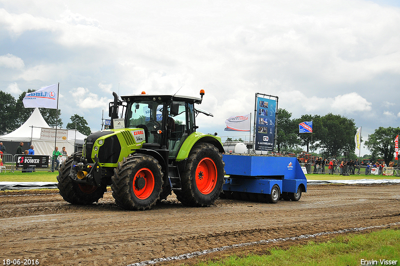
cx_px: 200
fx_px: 633
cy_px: 133
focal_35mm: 57
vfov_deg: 23.7
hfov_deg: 35.1
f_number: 5
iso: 500
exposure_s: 1/4000
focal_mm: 38
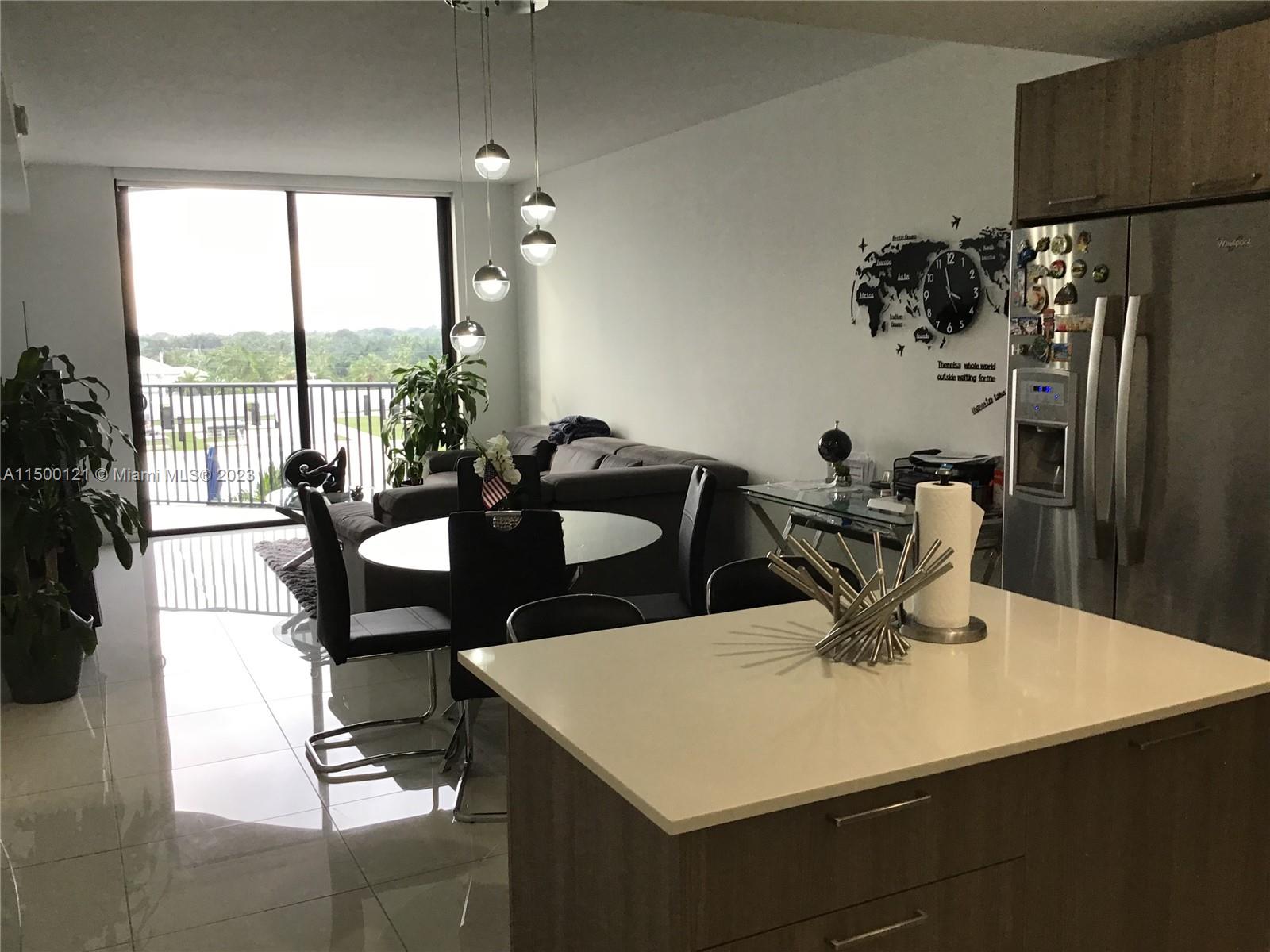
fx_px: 1137
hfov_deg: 58.4
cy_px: 476
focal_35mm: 31
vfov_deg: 45.4
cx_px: 635
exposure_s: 1/40
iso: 25
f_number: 2.4
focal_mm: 3.3
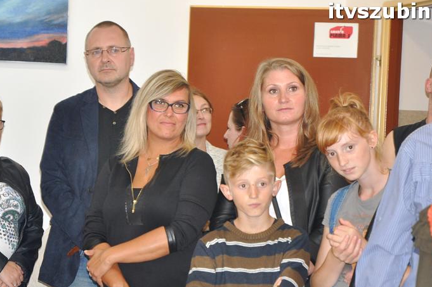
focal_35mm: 131
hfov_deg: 15.7
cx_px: 202
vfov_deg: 10.4
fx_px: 1571
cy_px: 171
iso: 800
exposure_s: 1/60
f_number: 4.5
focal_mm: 70
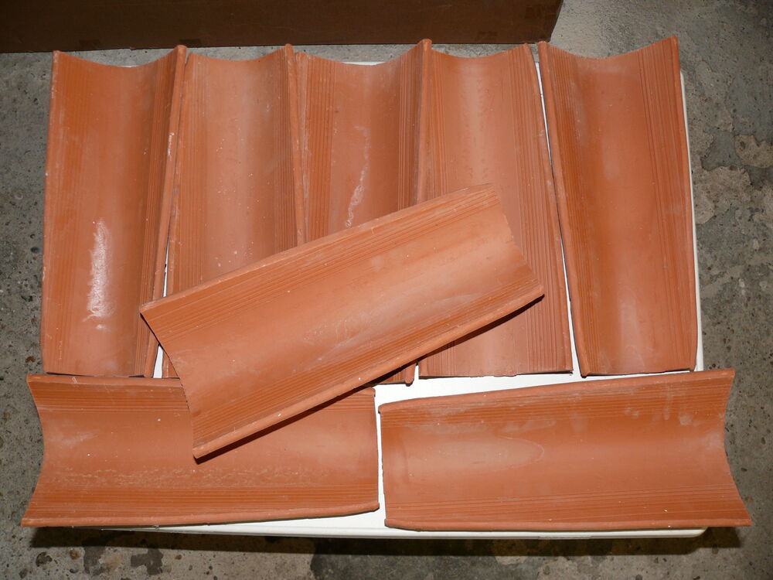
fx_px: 782
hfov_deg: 52.6
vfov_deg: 40.7
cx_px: 386
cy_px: 290
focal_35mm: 35
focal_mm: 7.4
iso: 100
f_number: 2.8
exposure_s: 1/30
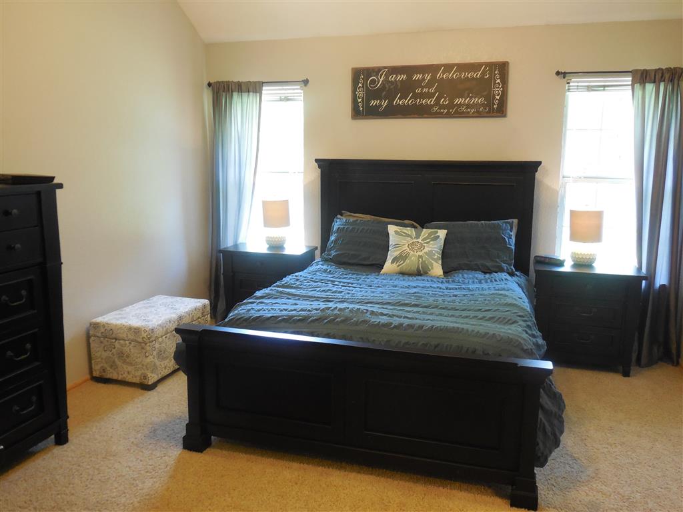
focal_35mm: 30
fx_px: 592
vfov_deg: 46.8
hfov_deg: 60.0
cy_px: 256
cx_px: 342
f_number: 3.2
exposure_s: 1/25
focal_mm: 5.3
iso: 400
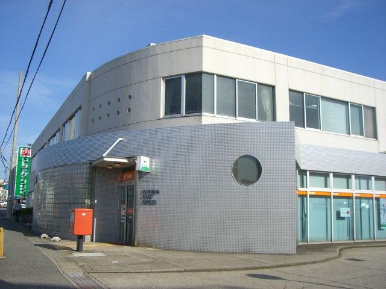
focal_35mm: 38
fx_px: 424
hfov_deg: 49.0
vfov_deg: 37.7
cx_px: 193
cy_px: 144
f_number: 4.3
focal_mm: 6.2
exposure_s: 1/800
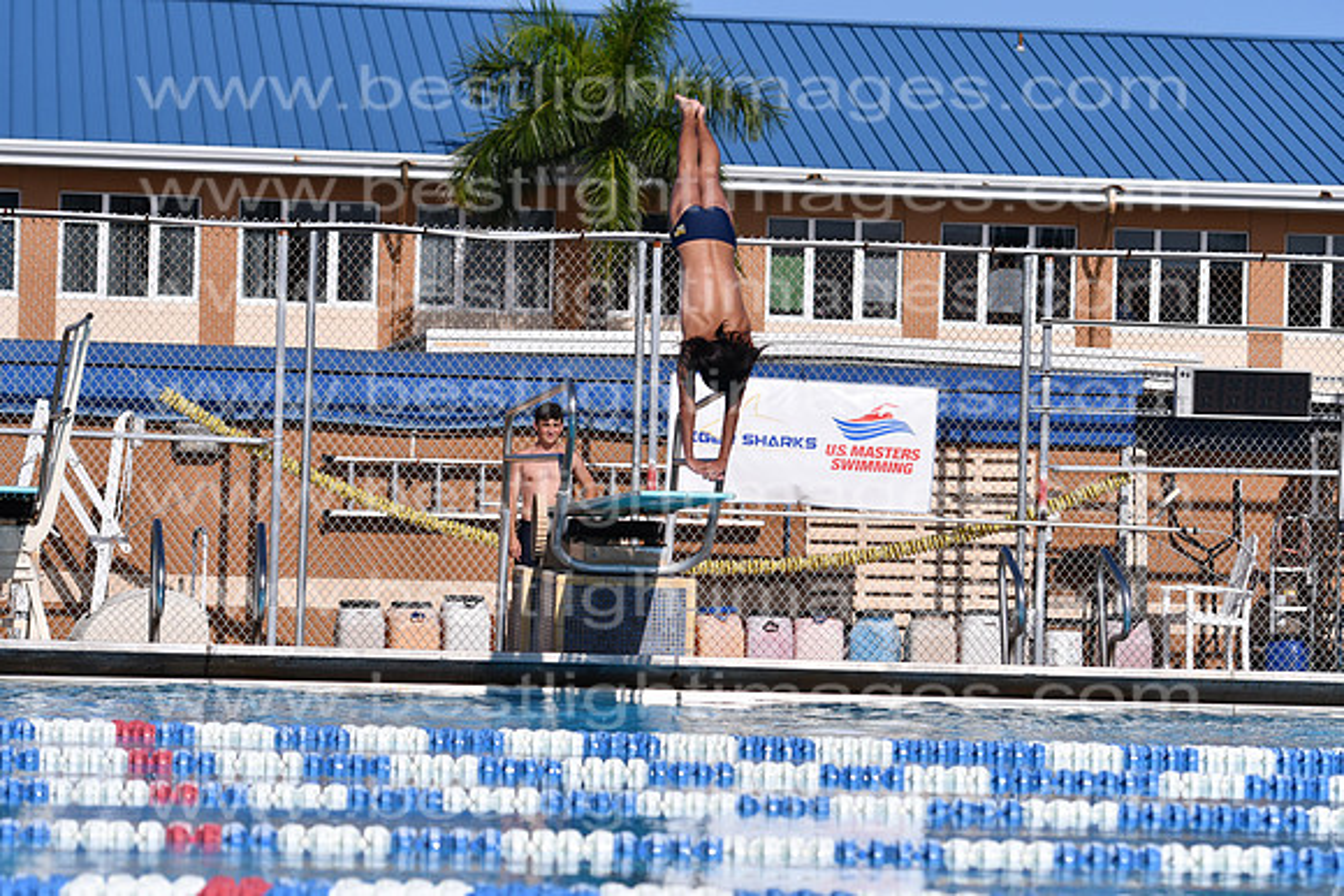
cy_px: 448
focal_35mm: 153
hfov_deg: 13.4
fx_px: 5713
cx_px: 672
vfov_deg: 9.0
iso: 220
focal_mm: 102
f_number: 4.5
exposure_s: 1/8000
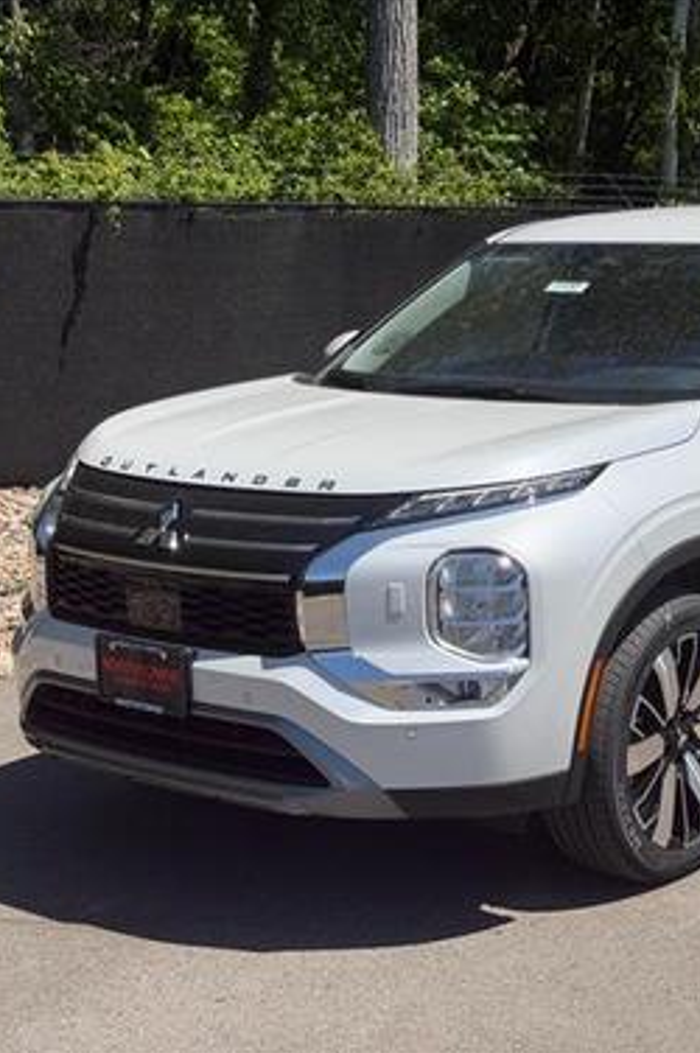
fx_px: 1958
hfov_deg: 20.0
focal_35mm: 67
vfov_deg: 30.1
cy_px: 526
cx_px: 585
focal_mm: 6.76
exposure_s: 1/6024
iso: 64
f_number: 1.78
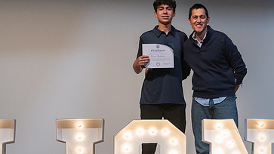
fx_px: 995
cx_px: 174
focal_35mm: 137
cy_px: 60
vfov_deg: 8.8
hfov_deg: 15.7
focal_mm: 70
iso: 5000
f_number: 4
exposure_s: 1/320
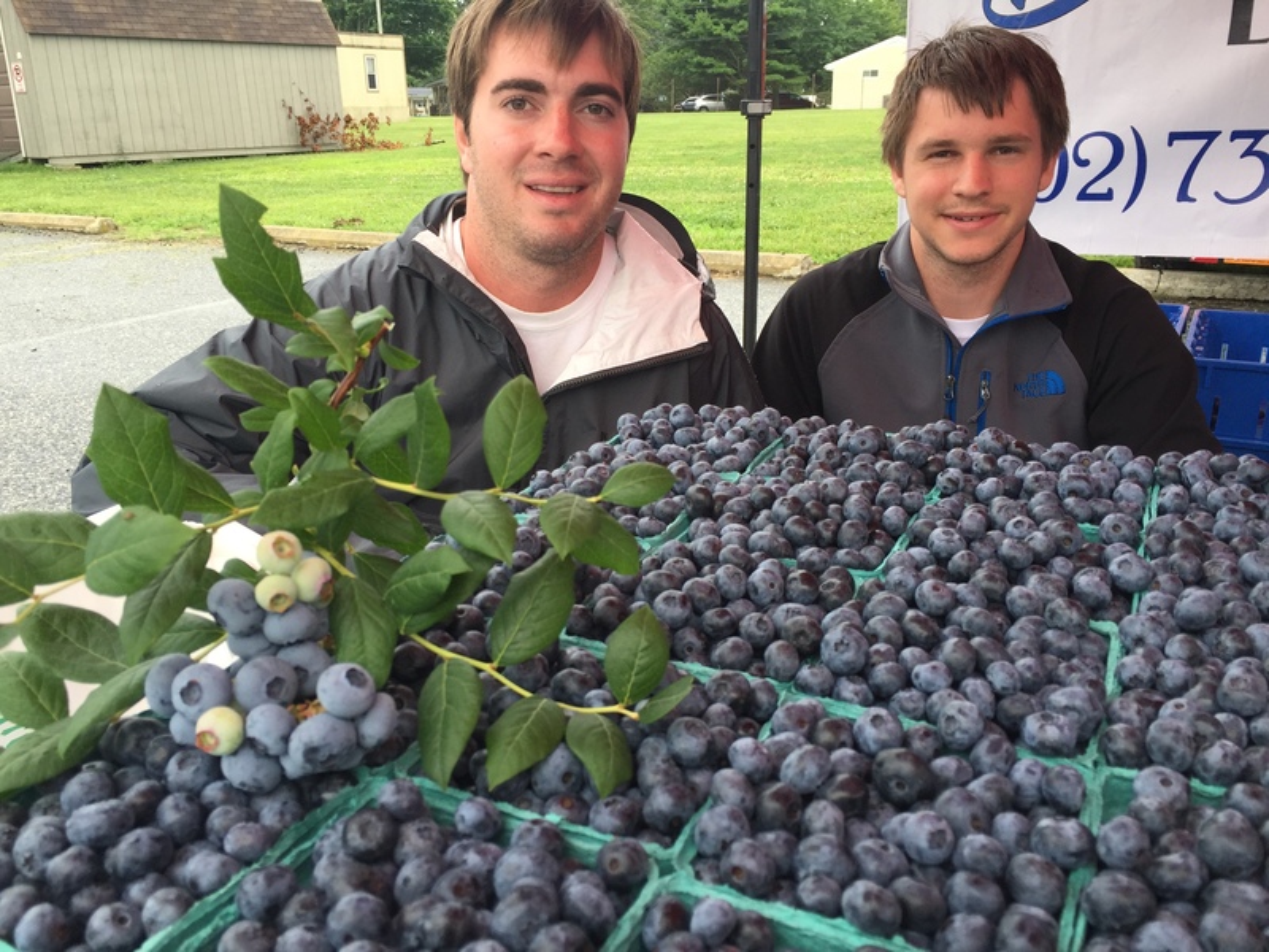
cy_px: 476
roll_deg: +1.1
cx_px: 634
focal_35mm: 29
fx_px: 1063
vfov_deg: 48.2
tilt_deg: -18.7
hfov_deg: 61.7
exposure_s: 1/218
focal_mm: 4.15
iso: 32
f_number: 2.2
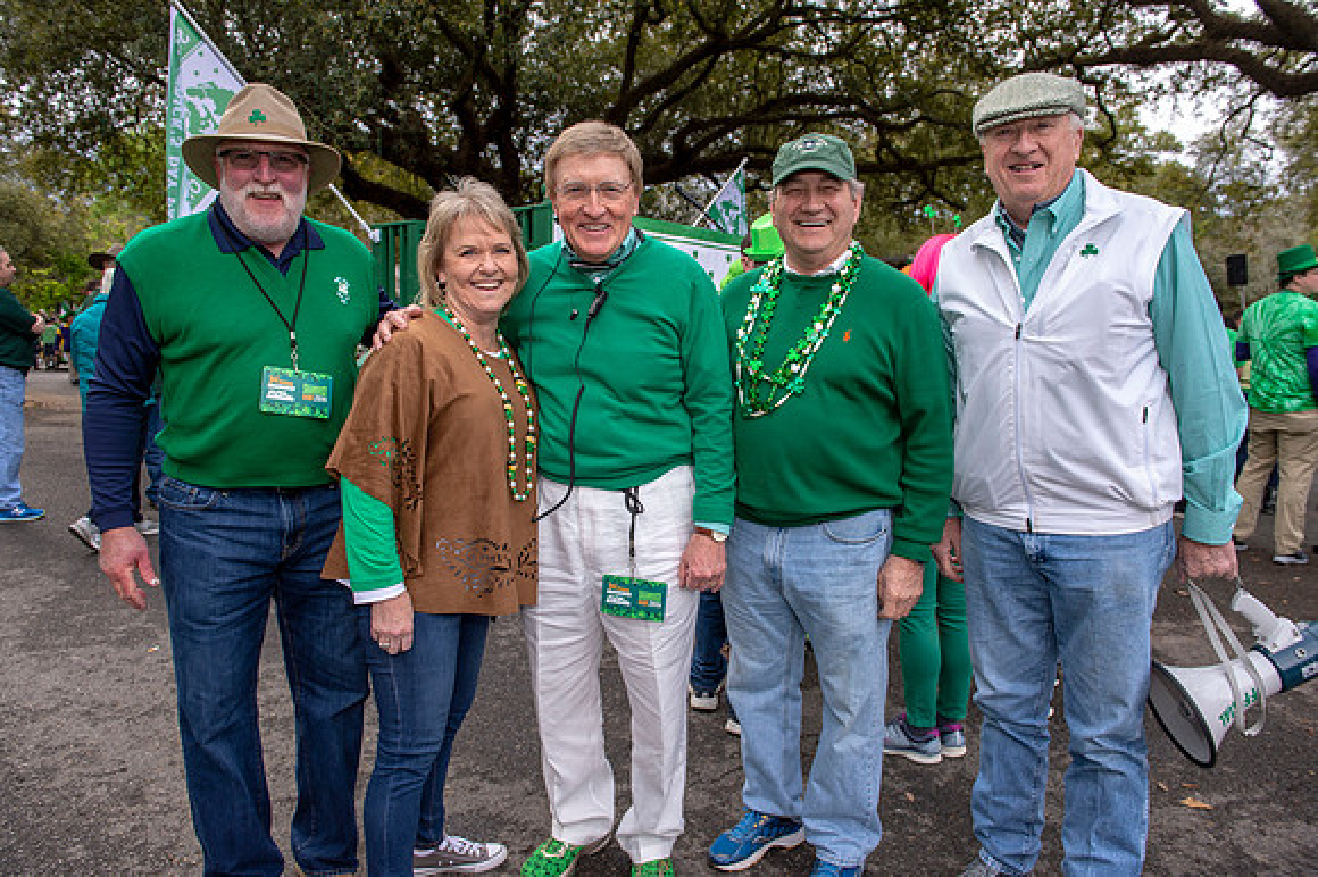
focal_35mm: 24
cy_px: 438
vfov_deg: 53.1
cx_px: 659
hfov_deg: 73.8
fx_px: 878
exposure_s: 1/250
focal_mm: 24
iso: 400
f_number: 5.6
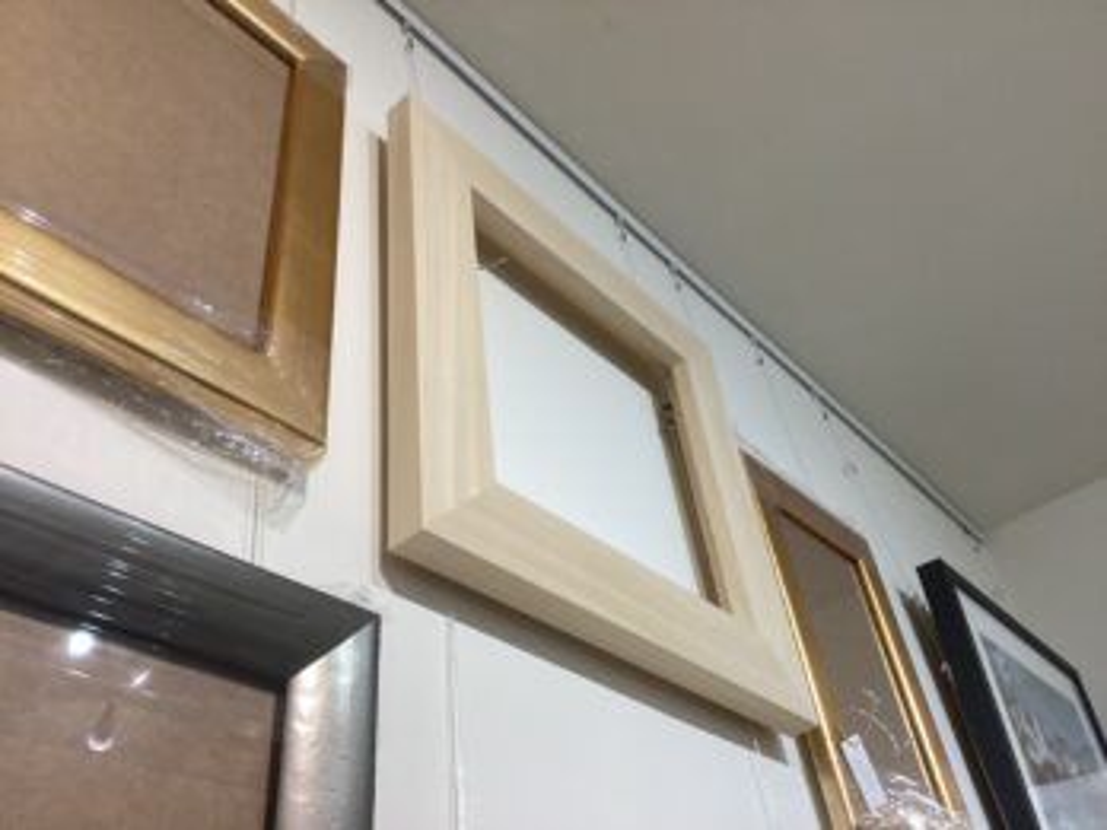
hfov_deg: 58.4
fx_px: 991
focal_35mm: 31
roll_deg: +8.2
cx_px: 554
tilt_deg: +39.6
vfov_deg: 45.4
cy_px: 415
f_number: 2.4
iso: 64
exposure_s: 1/50
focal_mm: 3.3
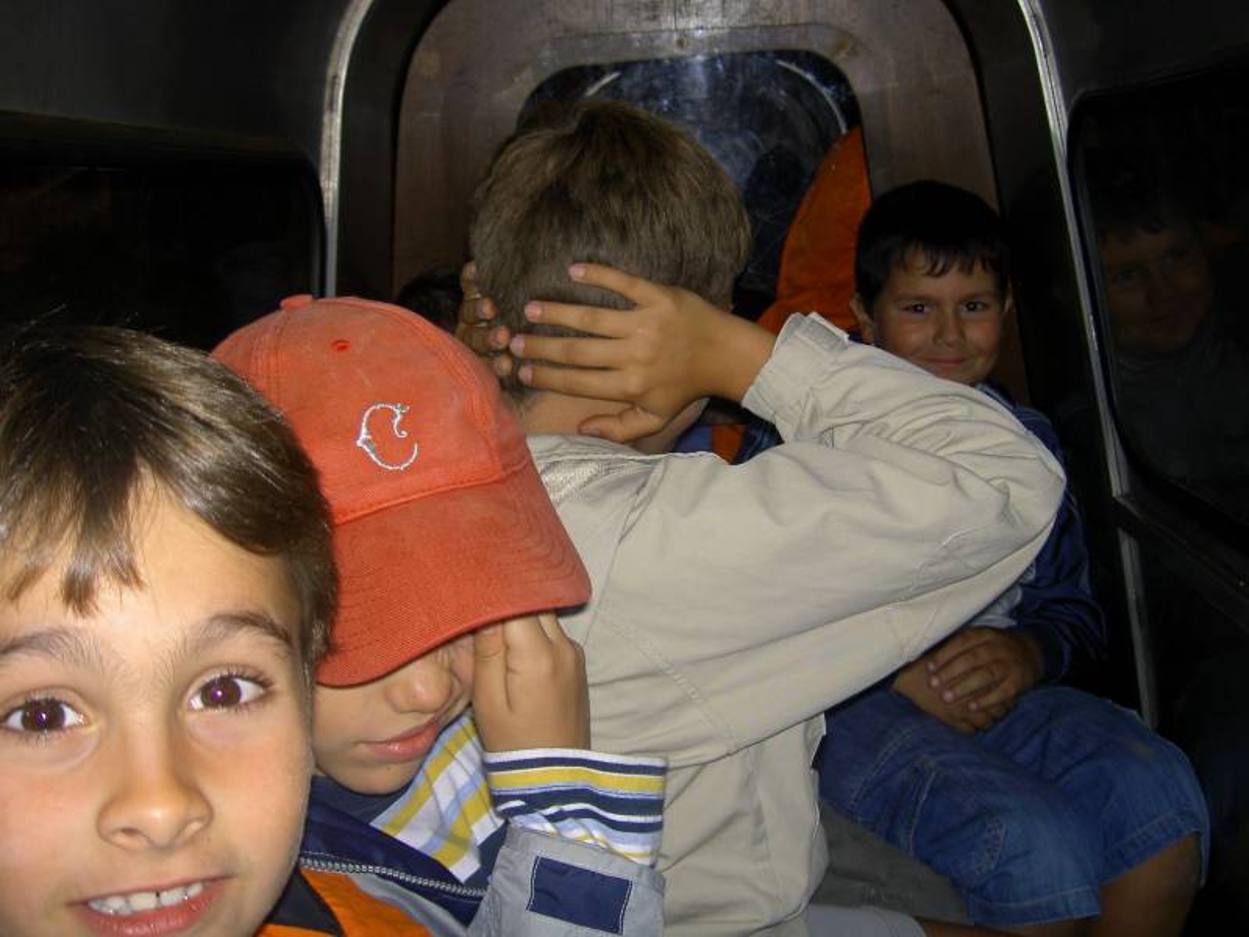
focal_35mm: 39
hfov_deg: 47.9
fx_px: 1407
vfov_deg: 36.8
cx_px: 624
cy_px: 468
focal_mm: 8
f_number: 2.8
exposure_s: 1/30
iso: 100
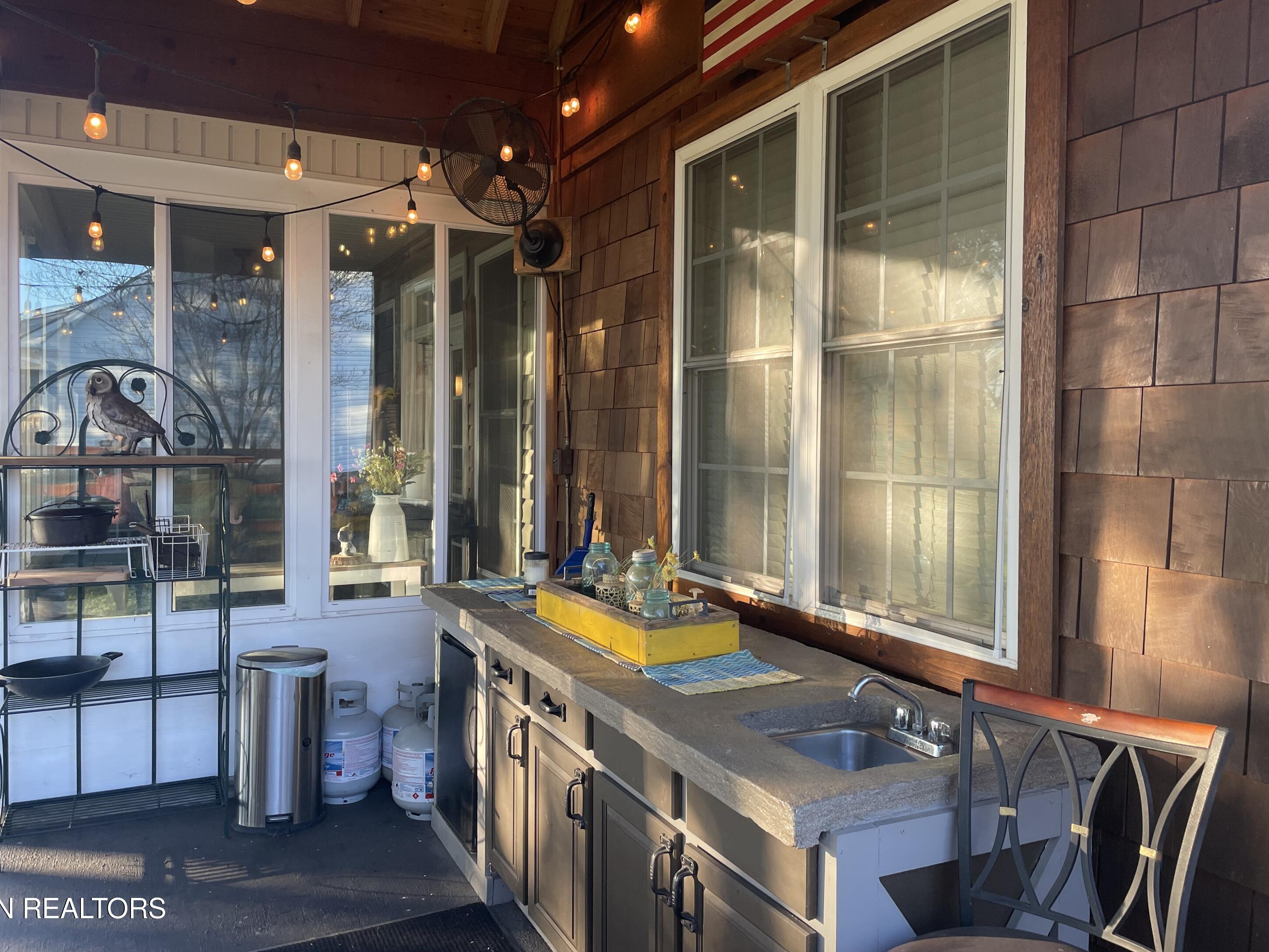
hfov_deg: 65.3
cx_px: 616
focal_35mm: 27
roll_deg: -0.8
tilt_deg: -2.3
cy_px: 460
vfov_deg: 51.3
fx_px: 990
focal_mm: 4.2
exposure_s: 1/120
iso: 64
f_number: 1.6
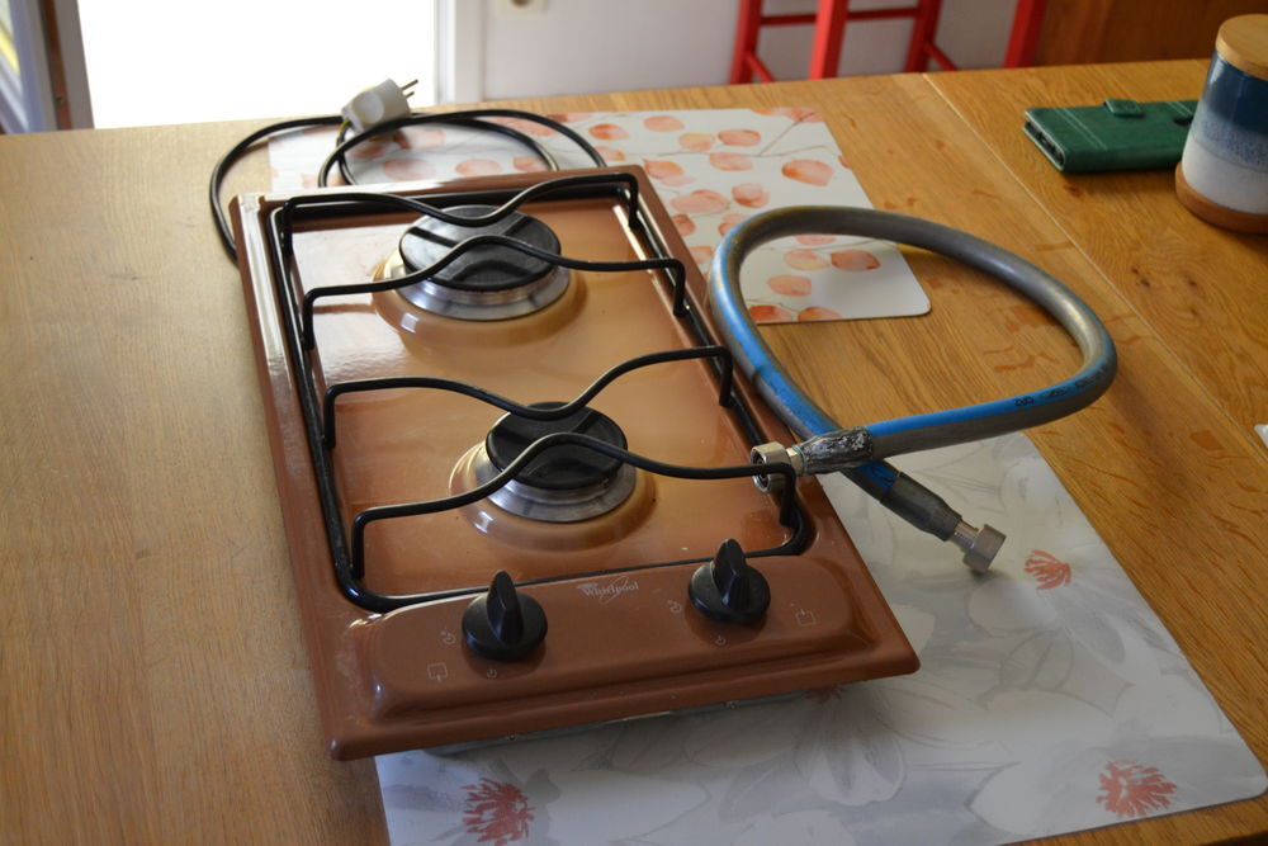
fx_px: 1691
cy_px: 423
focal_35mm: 48
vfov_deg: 28.1
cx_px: 634
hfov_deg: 41.1
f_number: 4.5
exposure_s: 1/60
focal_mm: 32
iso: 1000
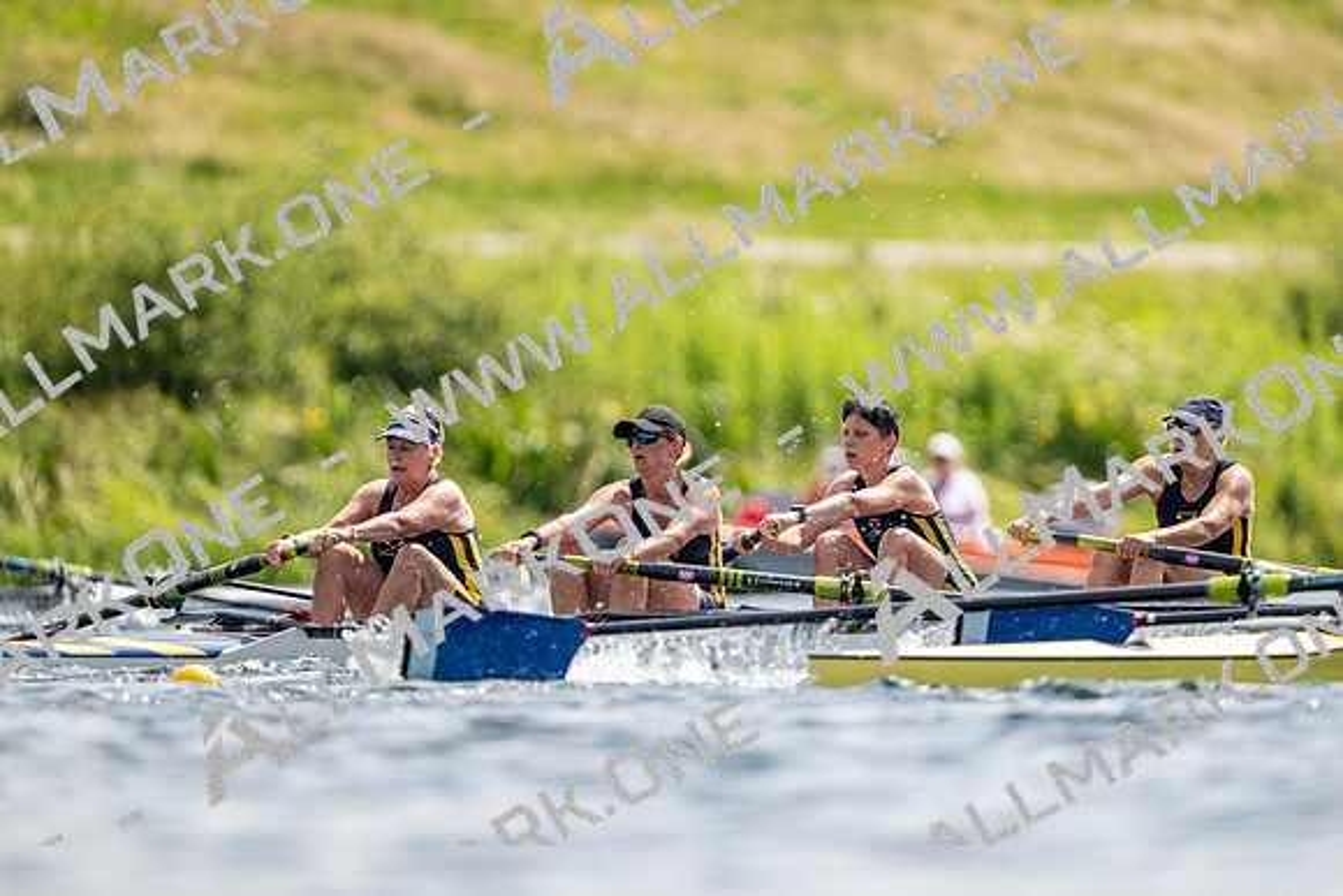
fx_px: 31343
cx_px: 672
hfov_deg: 2.5
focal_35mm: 840
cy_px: 448
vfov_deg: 1.6
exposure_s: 1/2500
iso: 640
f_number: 5.6
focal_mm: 840
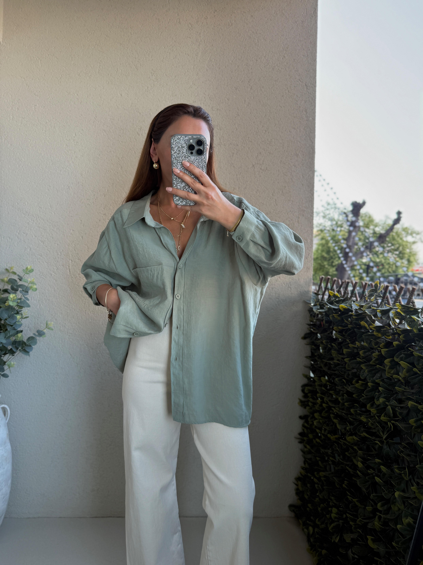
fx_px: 391
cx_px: 212
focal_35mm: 24
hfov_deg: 56.8
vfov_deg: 71.6
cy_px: 282
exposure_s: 1/172
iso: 64
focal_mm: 6.76
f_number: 1.78
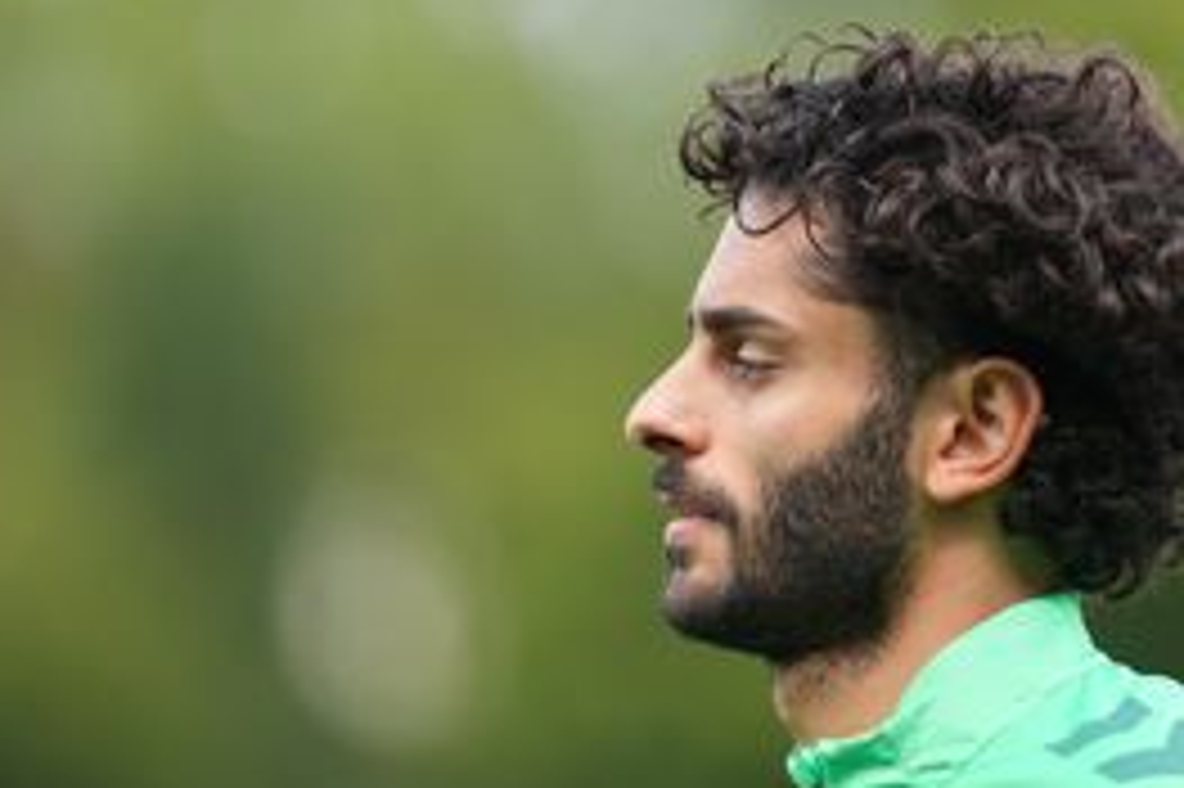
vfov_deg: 3.0
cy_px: 403
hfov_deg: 4.5
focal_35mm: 457
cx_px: 792
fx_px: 15020
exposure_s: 1/1250
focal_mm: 300
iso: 320
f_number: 2.8
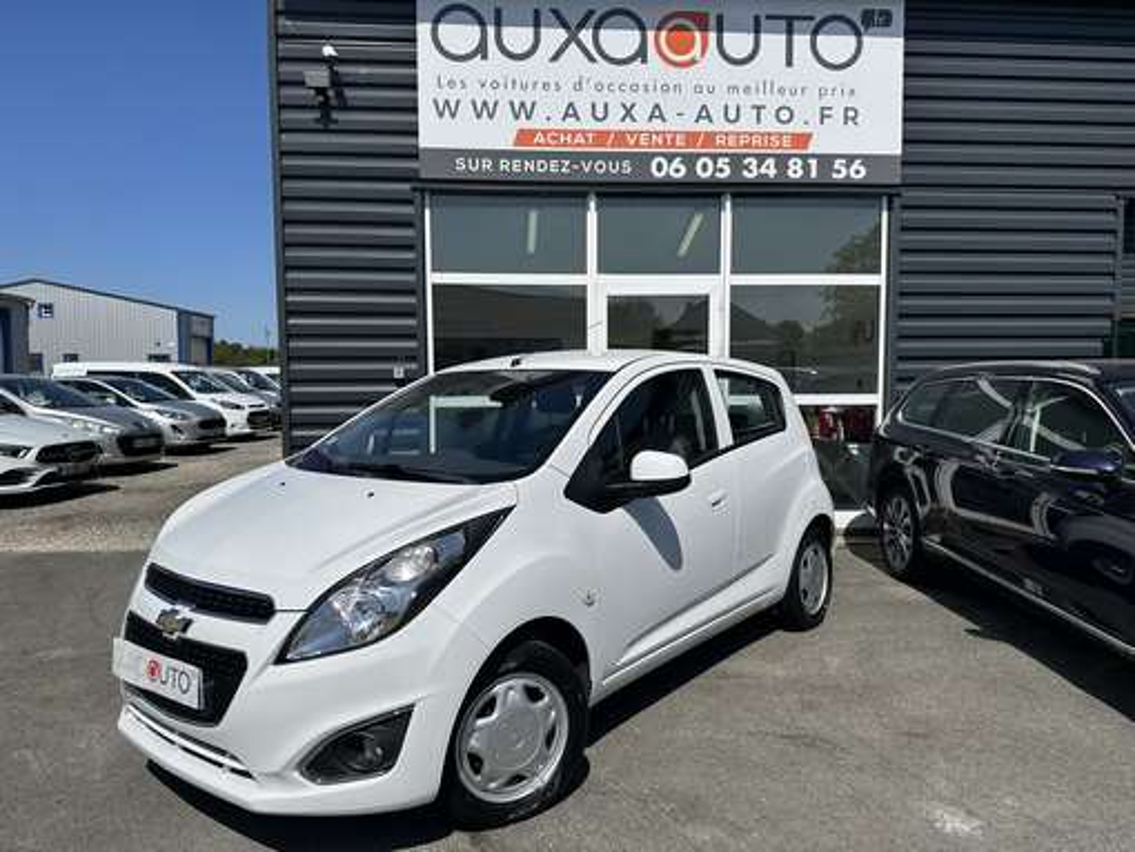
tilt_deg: -4.8
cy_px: 426
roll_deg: -0.2
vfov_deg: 56.9
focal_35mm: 24
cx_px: 568
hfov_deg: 71.6
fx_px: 787
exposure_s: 1/10753
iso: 80
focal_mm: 6.86
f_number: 1.78
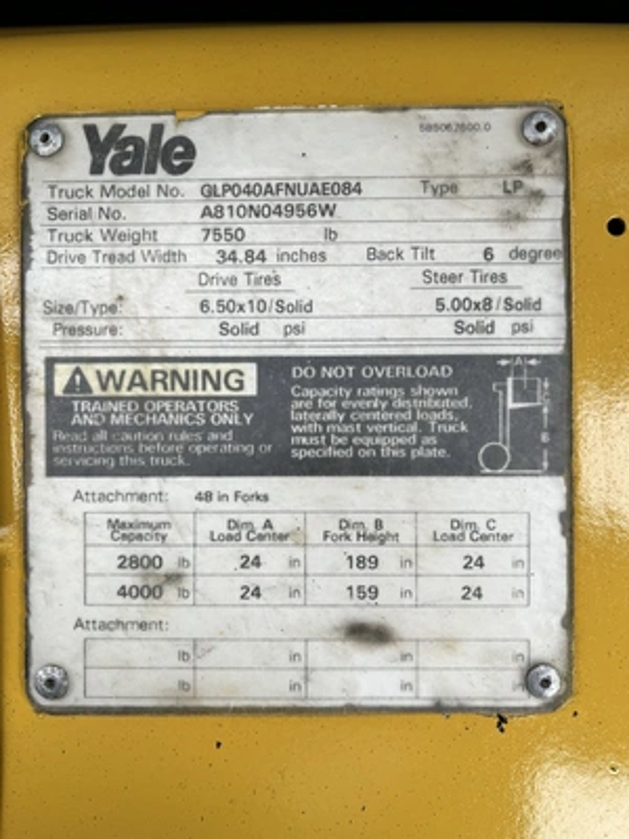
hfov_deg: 53.1
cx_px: 314
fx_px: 630
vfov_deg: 67.3
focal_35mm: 26
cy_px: 420
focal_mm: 5.1
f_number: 1.6
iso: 40
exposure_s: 1/122
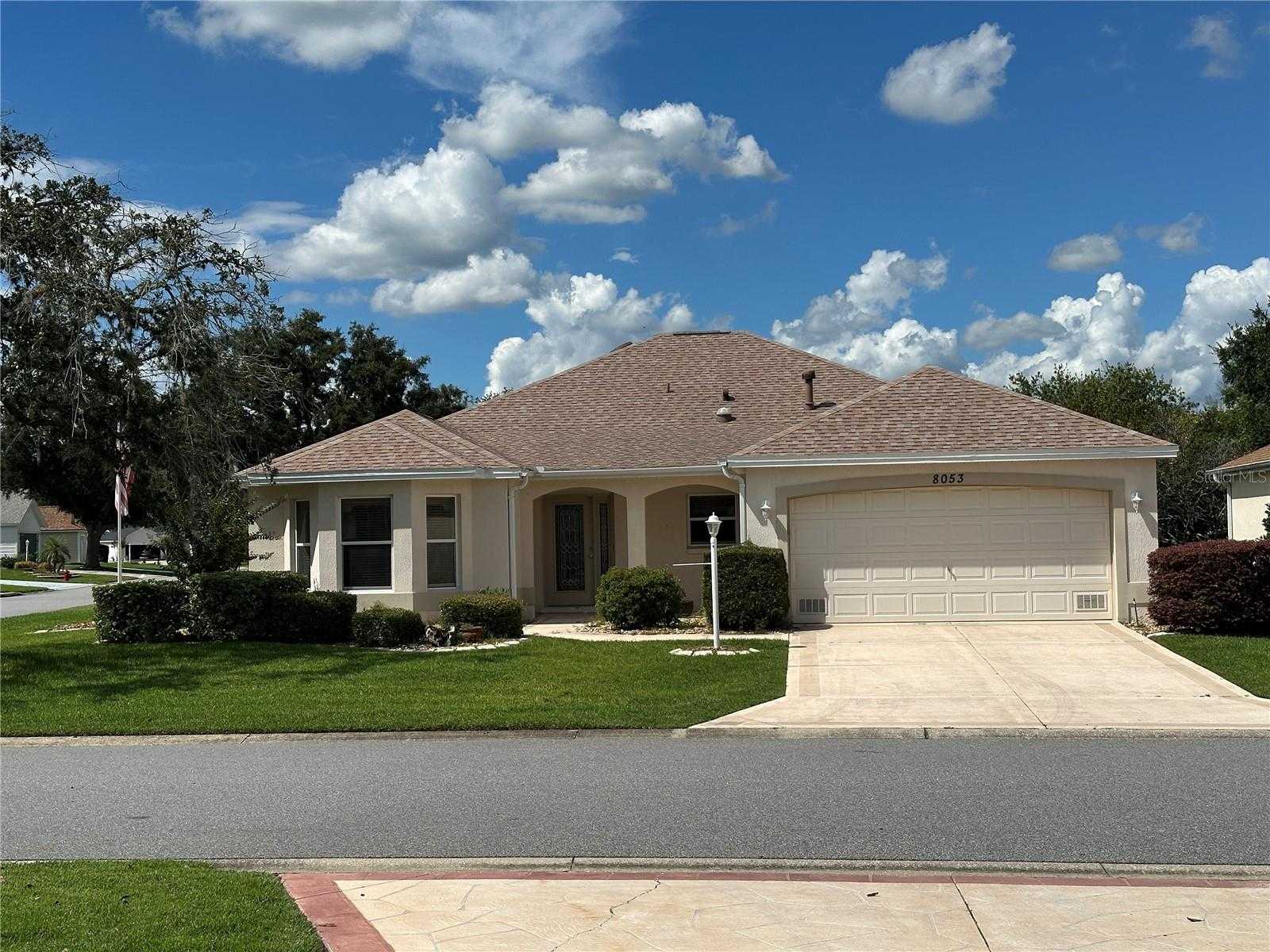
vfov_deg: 30.3
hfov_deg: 39.7
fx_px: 1761
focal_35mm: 48
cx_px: 635
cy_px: 476
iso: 64
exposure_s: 1/8197
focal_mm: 6.86
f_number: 1.78
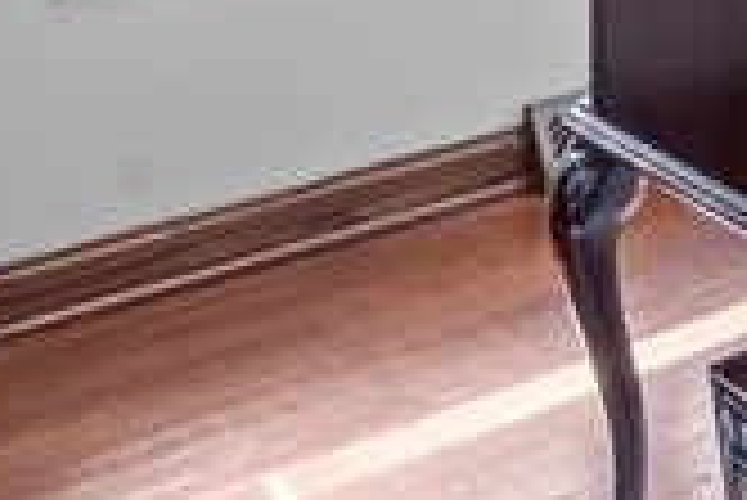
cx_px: 1444
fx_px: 1765
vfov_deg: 13.6
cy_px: -511
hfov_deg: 17.7
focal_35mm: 85
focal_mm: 13
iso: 250
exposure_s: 1/5
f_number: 9
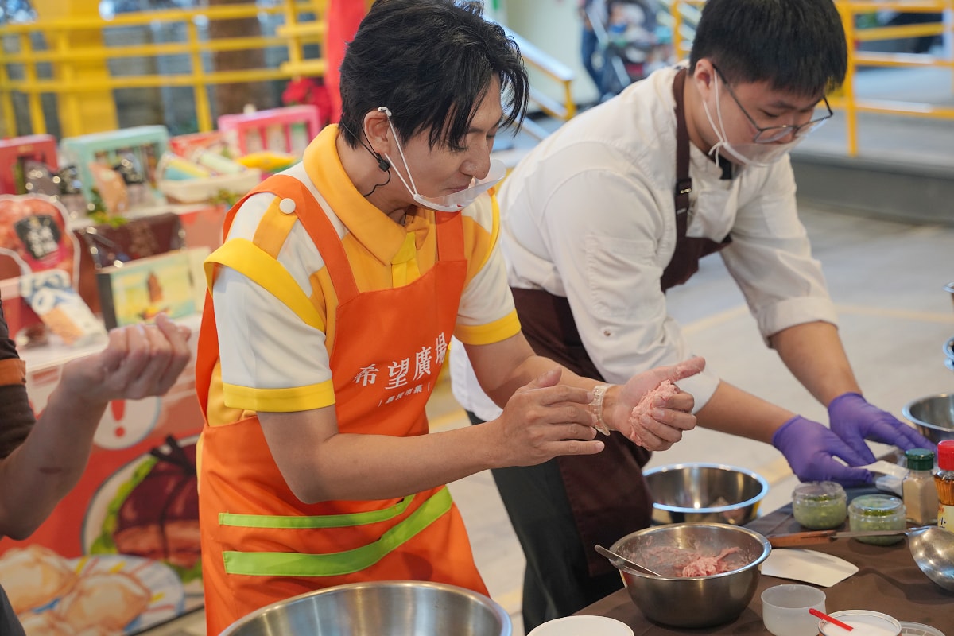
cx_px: 477
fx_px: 1457
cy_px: 318
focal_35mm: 55
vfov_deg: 24.6
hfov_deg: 36.2
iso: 1600
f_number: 4
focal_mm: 55
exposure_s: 1/160
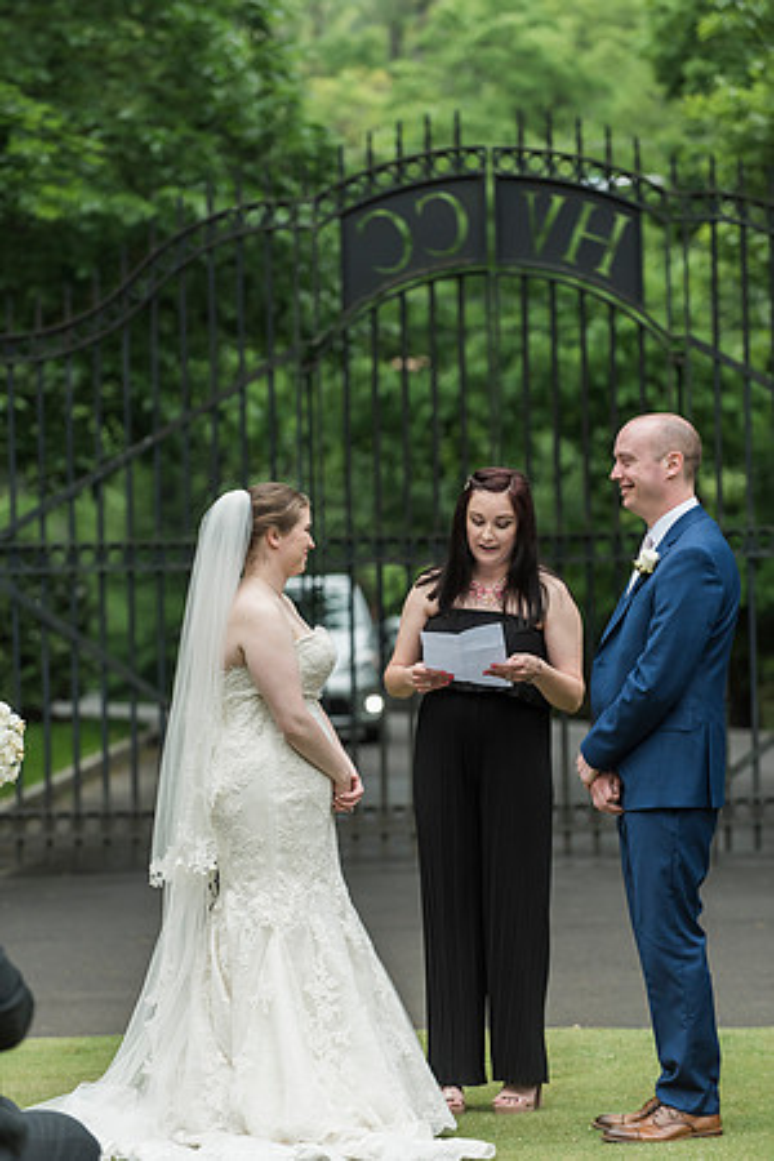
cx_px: 387
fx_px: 5482
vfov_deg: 12.1
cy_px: 580
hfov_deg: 8.1
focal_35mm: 170
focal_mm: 170
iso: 800
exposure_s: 1/800
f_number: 4
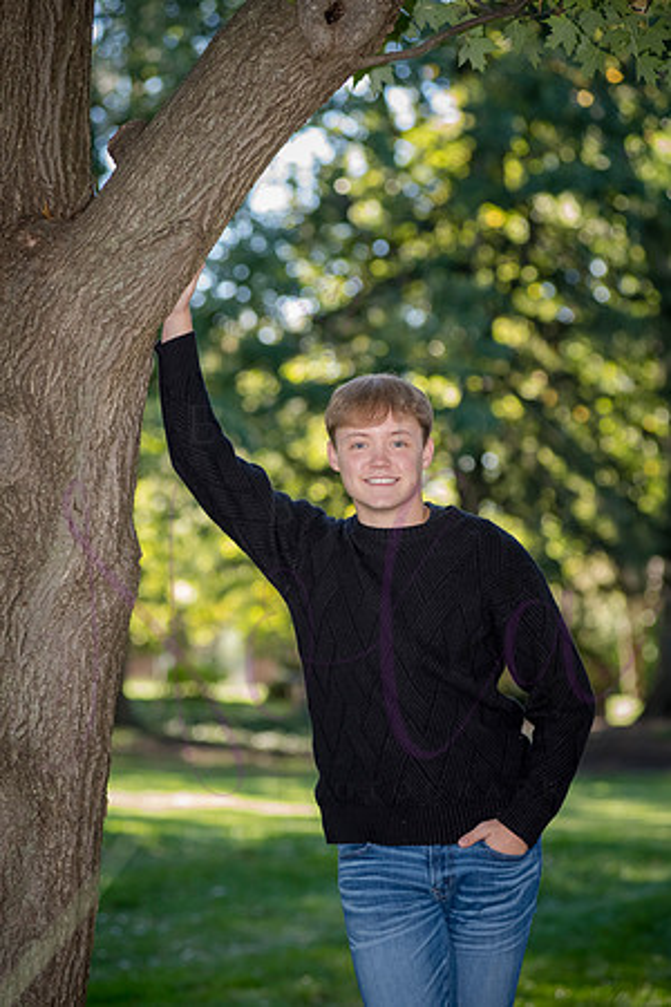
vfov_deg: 18.3
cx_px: 336
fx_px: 3131
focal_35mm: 112
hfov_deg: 12.2
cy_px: 504
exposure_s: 1/250
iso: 800
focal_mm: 112
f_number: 4
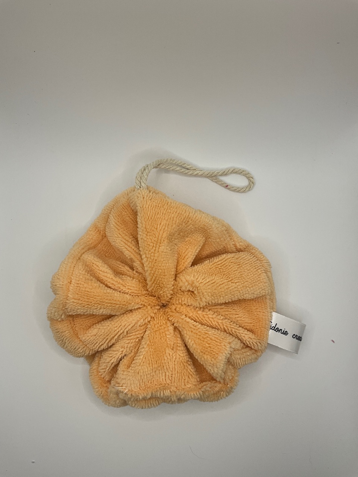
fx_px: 400
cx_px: 179
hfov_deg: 48.2
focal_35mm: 29
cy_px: 238
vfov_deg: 61.7
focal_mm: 3
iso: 25
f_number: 1.8
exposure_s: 1/312
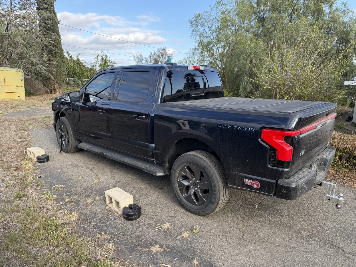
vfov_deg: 56.8
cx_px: 178
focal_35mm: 24
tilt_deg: -13.0
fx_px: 247
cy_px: 134
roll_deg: -0.5
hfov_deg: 71.6
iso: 100
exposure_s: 1/1018
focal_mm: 6.76
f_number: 1.78
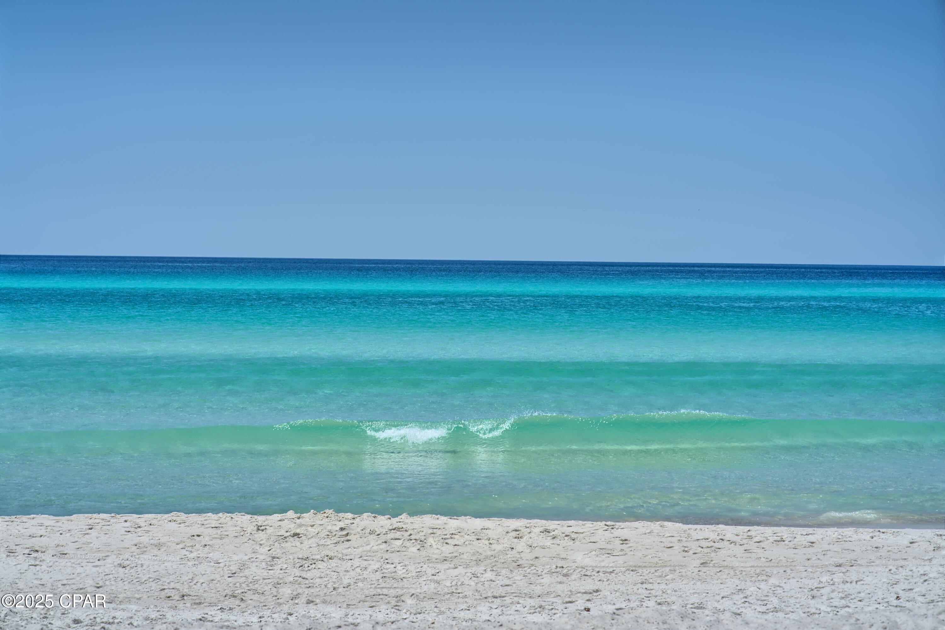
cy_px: 315
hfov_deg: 23.9
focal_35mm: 85
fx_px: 2232
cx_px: 472
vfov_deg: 16.1
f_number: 9.5
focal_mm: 85
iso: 100
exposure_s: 1/350
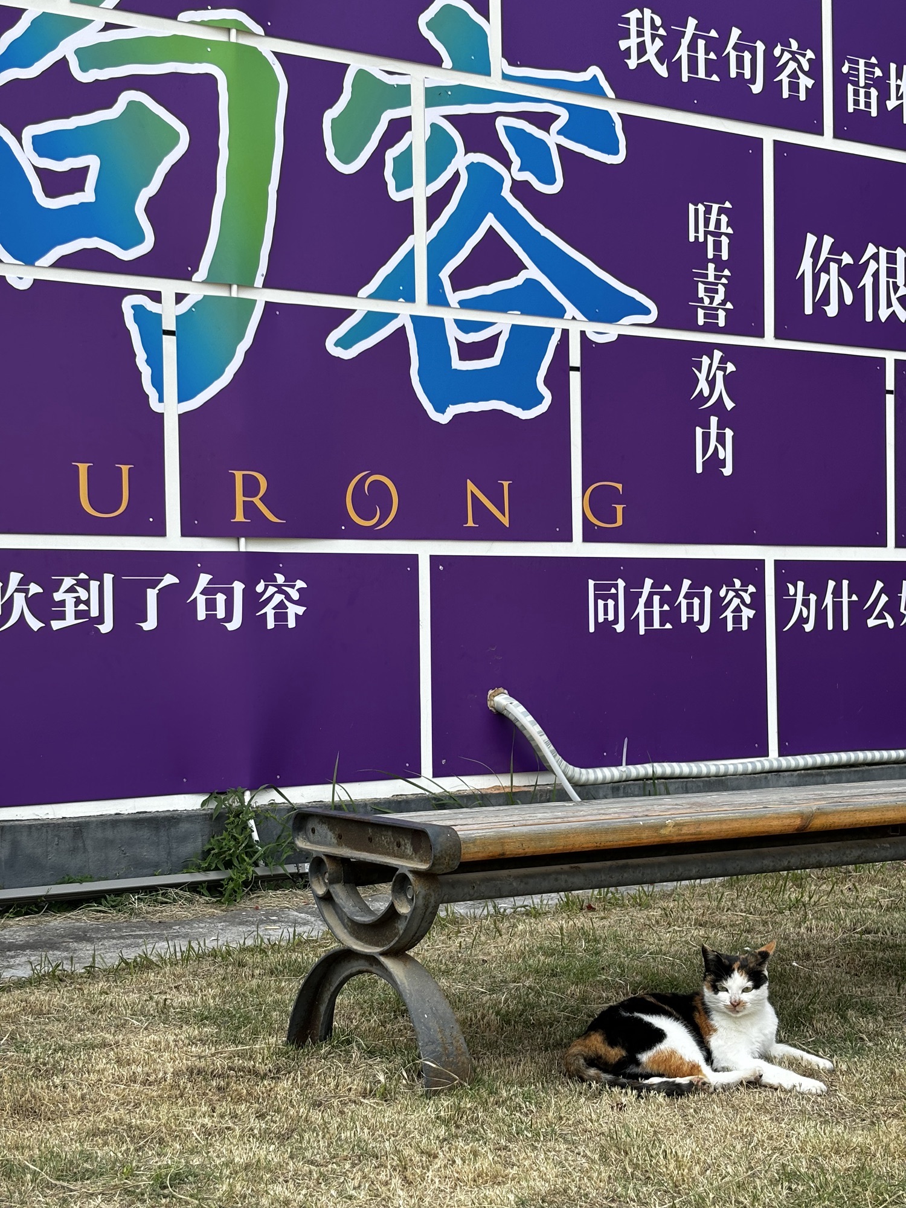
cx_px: 453
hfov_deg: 28.0
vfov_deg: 36.8
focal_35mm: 52
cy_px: 604
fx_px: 1815
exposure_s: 1/716
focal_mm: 5.96
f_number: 1.6
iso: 32
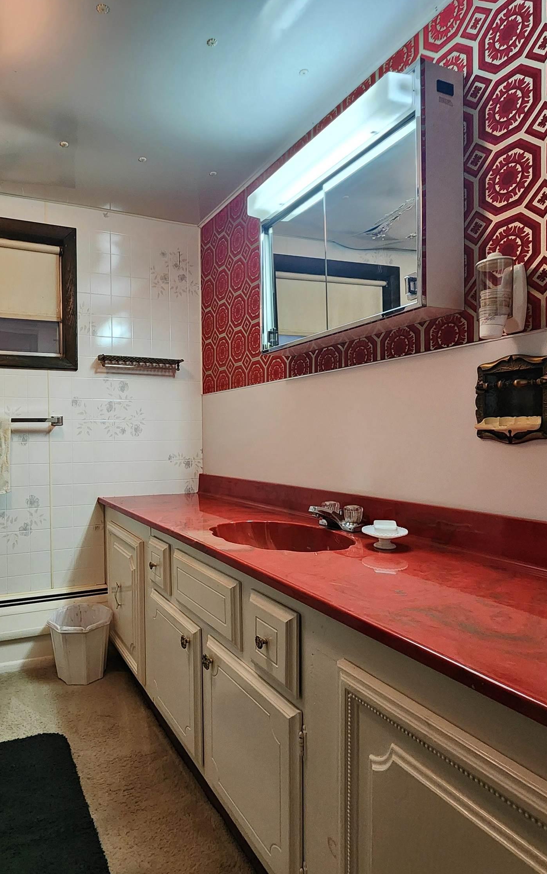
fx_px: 453
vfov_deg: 88.0
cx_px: 169
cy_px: 448
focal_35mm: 19
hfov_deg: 60.3
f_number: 2.2
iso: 320
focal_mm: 2.2
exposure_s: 1/40
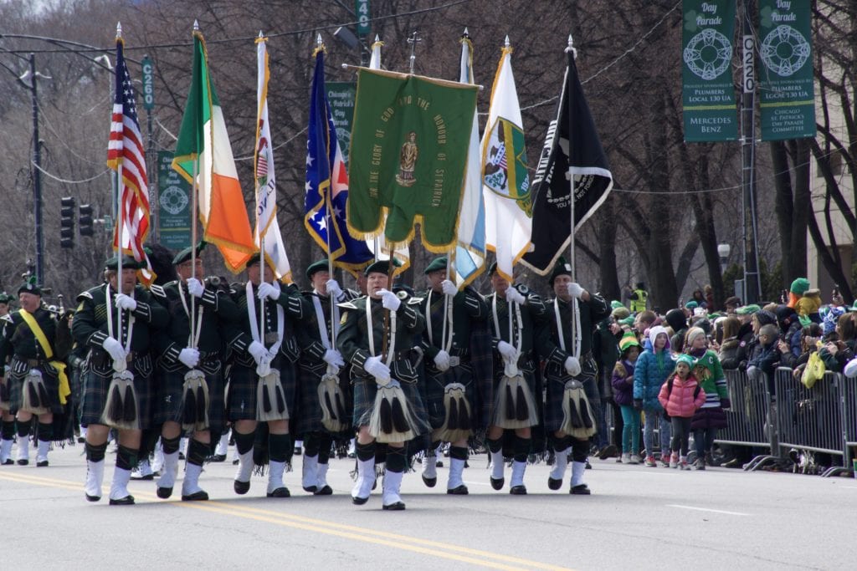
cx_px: 428
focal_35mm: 210
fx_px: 5000
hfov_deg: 9.8
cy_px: 286
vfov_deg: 6.5
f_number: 13
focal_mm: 140
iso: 200
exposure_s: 1/80
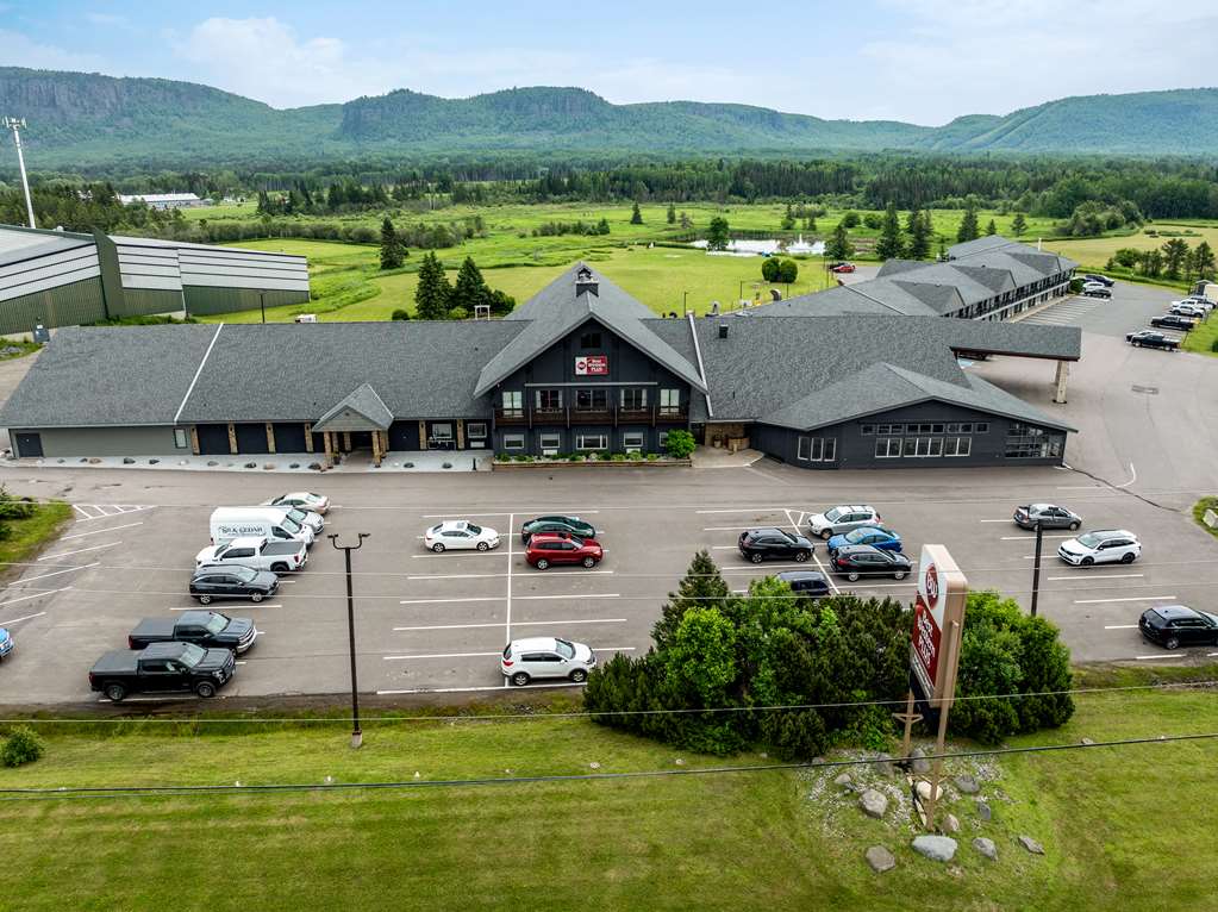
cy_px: 456
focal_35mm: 24
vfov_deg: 56.8
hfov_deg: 71.6
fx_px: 844
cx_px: 609
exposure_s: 1/200
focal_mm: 12.29
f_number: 2.8
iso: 100
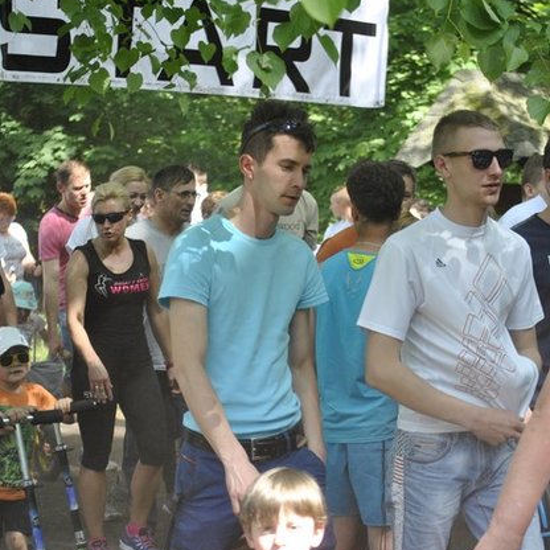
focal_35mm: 110
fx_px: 1971
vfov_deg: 15.9
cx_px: 345
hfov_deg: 15.9
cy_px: 275
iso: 800
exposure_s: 1/500
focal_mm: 55
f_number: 4
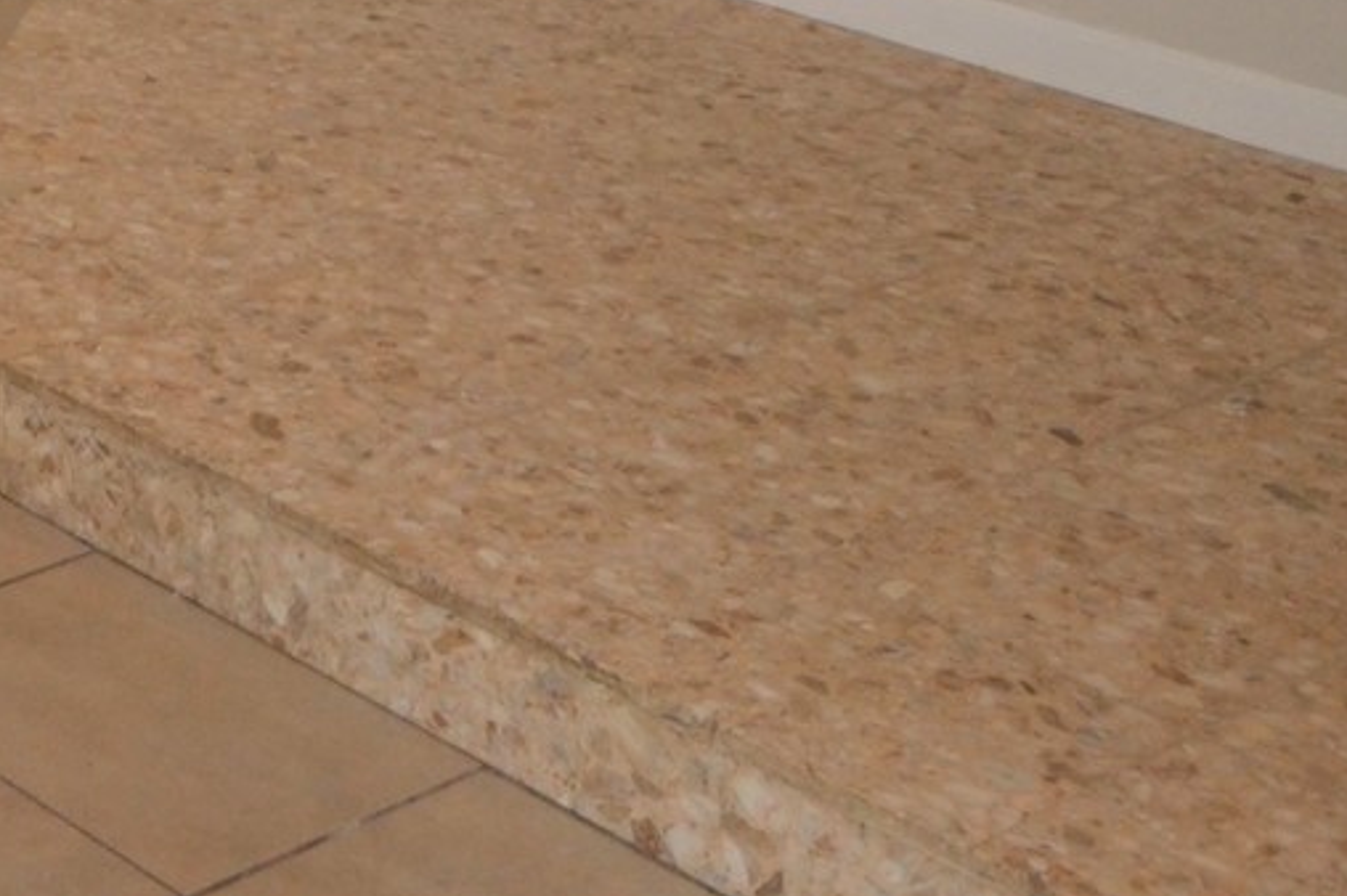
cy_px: -793
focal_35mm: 77
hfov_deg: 20.7
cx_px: -880
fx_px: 2879
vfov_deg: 15.0
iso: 280
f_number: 4
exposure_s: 1/125
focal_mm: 12
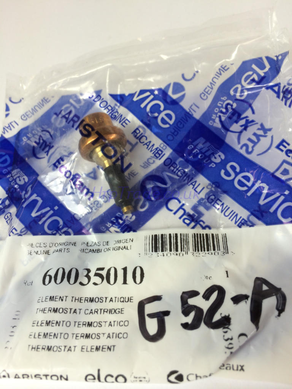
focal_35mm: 30
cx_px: 146
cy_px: 194
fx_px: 337
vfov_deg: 60.0
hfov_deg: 46.8
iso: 50
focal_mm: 4.12
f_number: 2.2
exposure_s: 1/120
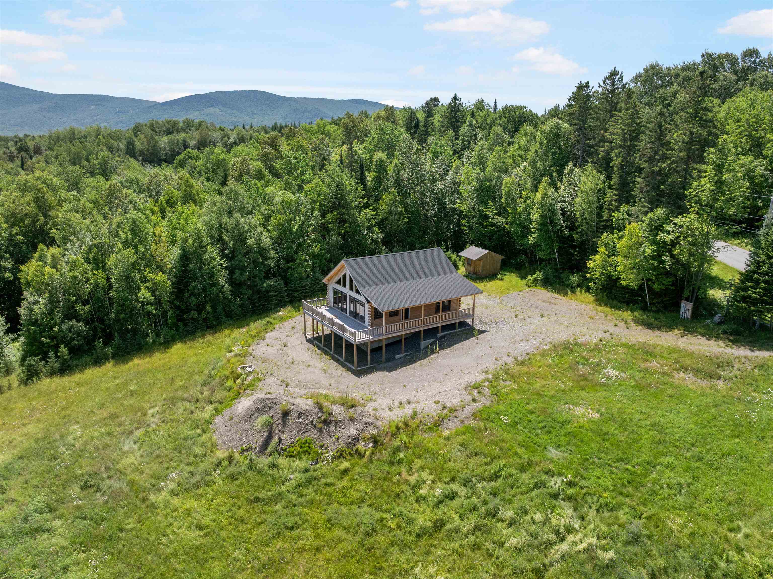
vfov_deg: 56.8
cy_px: 290
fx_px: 536
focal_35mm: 24
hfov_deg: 71.6
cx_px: 386
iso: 170
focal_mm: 12.29
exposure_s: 1/2500
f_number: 2.8
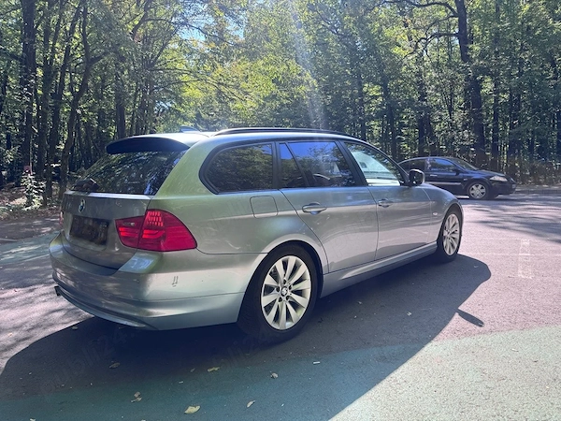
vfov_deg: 56.8
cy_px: 210
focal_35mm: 24
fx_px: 389
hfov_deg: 71.6
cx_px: 280
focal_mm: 6.76
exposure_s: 1/567
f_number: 1.78
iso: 80
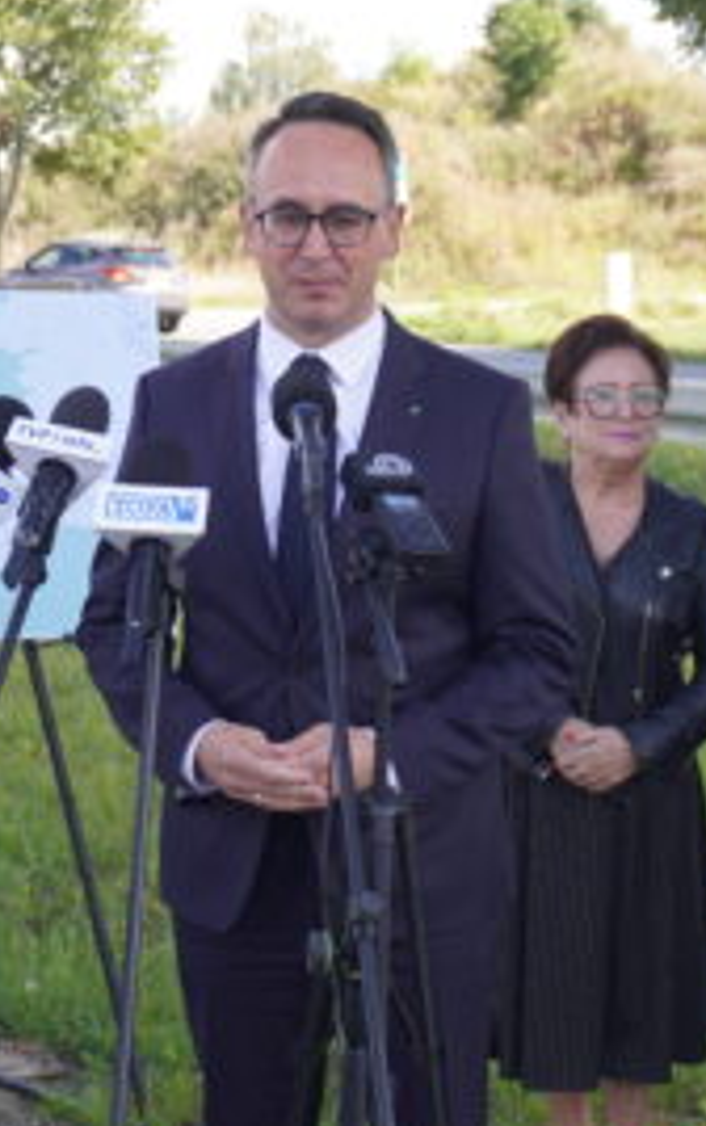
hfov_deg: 17.0
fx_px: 2365
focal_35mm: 77
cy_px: 542
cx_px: 366
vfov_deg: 26.8
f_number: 5
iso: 125
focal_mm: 30
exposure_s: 1/160
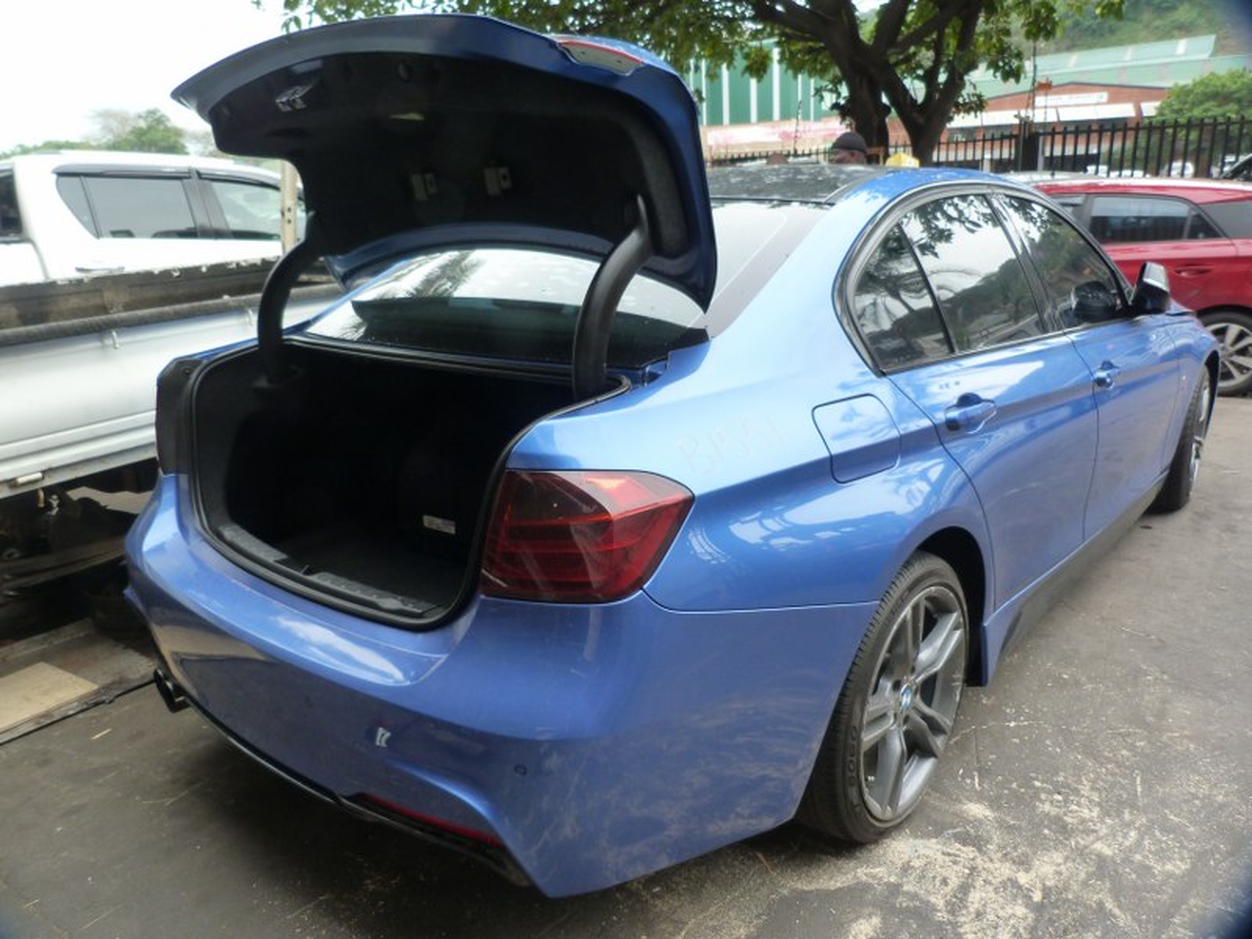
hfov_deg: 69.4
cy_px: 470
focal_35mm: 25
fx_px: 904
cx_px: 626
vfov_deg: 54.9
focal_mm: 4.5
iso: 125
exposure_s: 1/100
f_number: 2.8
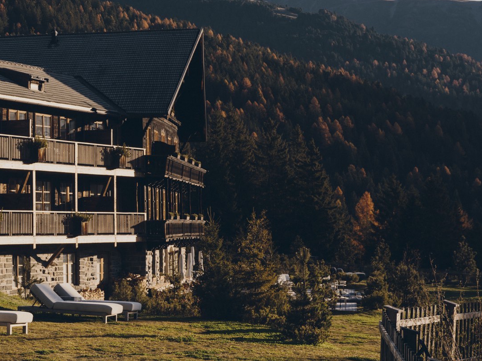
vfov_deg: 14.8
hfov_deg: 19.0
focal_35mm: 100
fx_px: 1392
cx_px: -16
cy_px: 176
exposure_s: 1/250
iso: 125
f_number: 7.1
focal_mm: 54.6
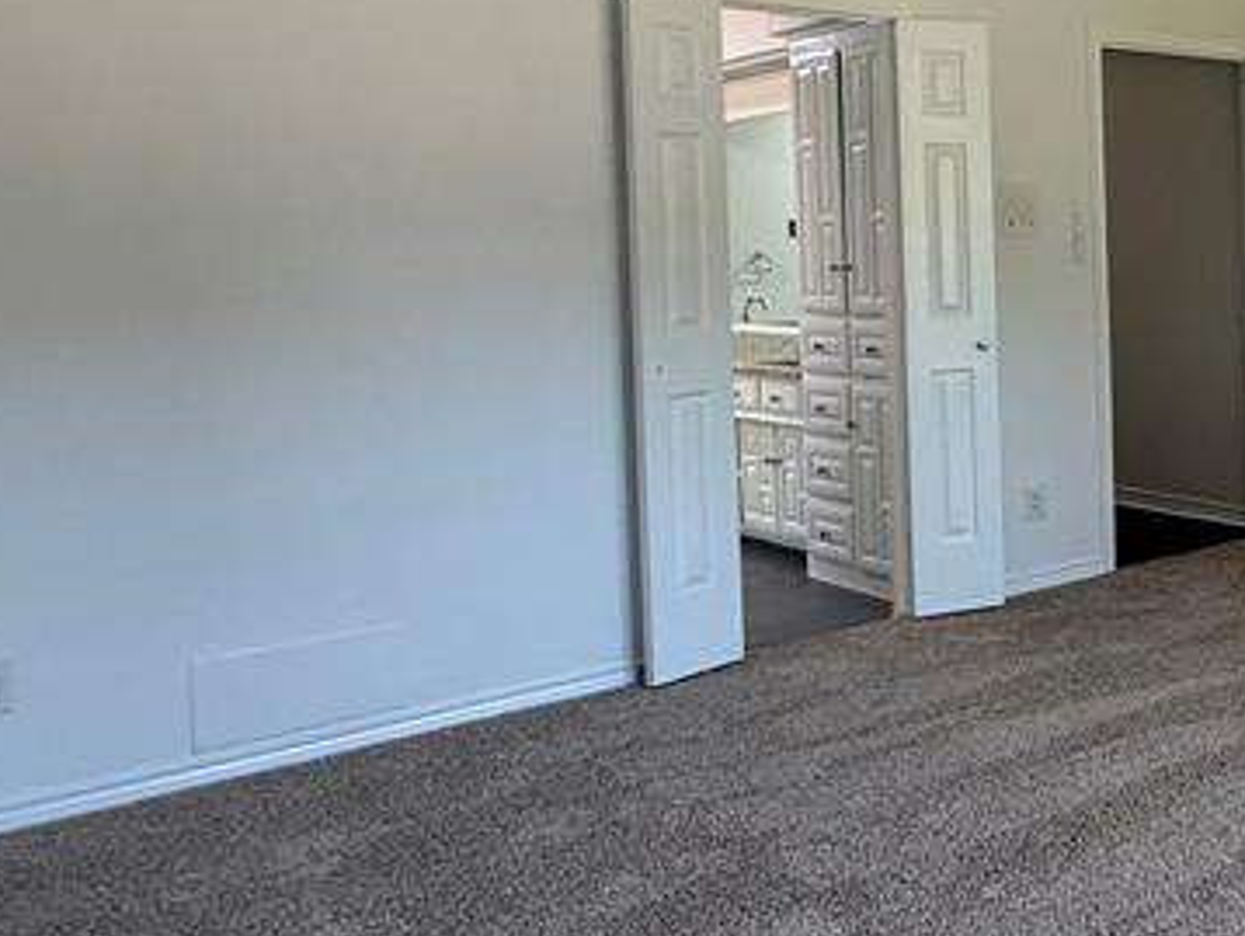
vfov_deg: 35.3
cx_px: 1422
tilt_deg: +0.3
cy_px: 254
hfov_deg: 37.6
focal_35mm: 40
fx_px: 1440
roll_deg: +0.9
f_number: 2.2
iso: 250
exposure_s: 1/120
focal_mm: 2.22
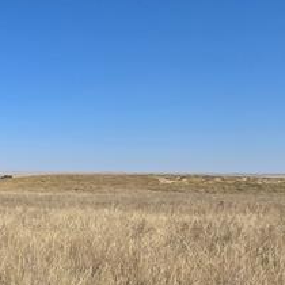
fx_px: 578
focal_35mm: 62
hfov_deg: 23.5
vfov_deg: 27.7
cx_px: -113
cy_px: 138
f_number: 1.8
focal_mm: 5.4
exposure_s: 1/2921
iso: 32
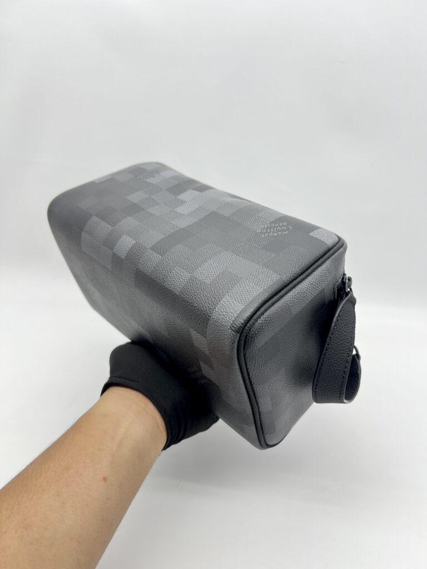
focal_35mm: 26
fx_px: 428
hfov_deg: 53.1
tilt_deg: -26.7
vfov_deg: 67.3
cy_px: 284
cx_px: 214
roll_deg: +0.4
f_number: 1.5
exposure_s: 1/100
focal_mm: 5.7
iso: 50
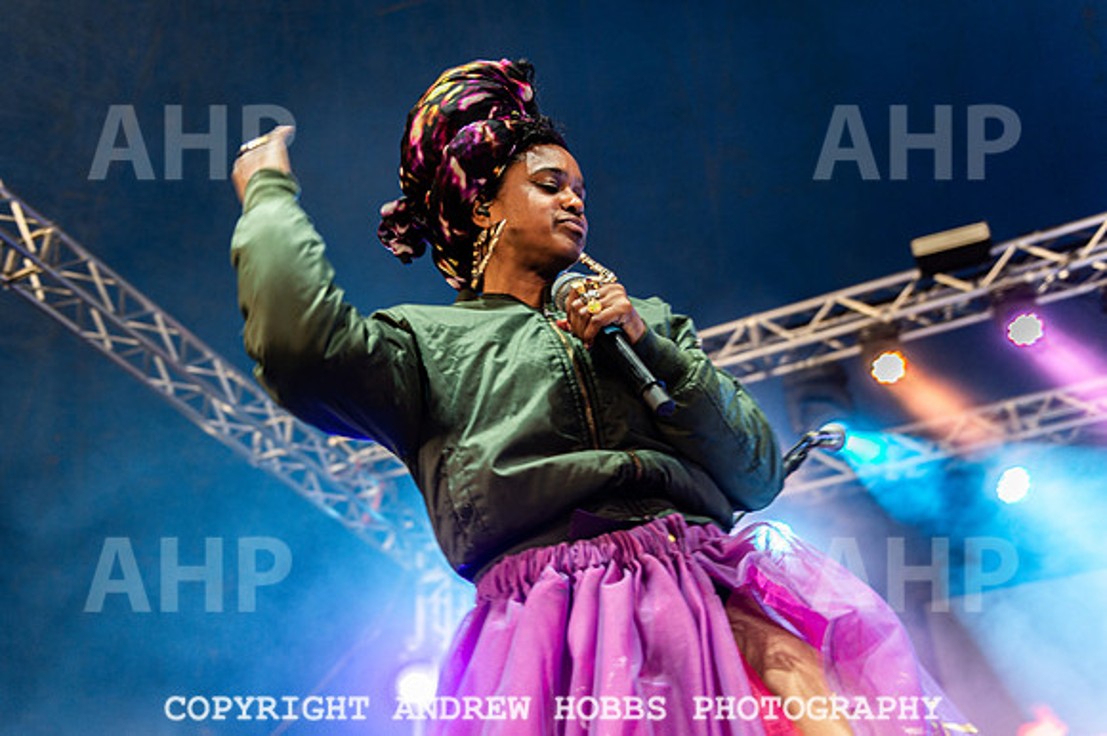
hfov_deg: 51.4
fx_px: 1147
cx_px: 499
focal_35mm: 37
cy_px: 363
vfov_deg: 35.6
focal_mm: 34
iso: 800
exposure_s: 1/100
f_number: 2.8
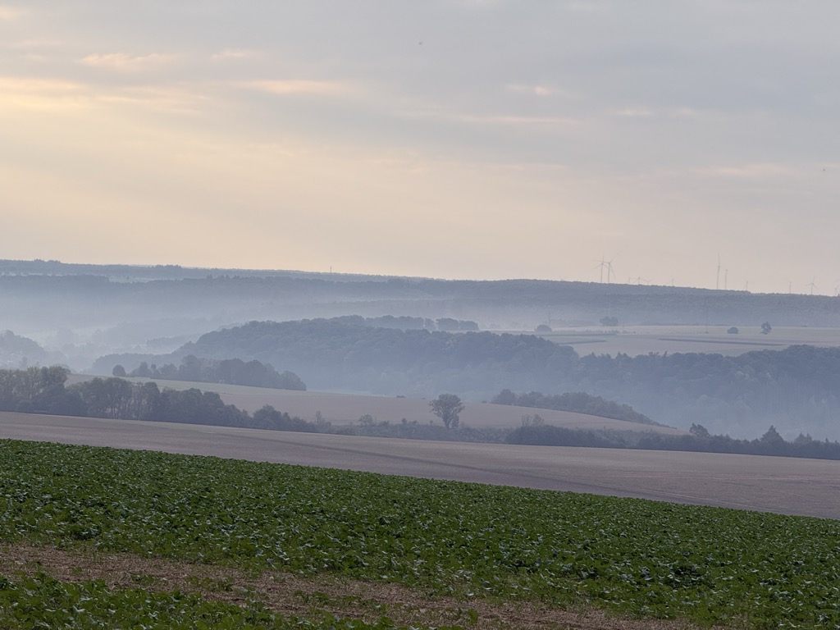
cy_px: 315
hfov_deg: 16.4
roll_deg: -3.8
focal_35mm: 120
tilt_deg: -0.2
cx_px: 420
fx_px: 2912
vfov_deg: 12.3
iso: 50
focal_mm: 15.66
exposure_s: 1/344
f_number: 2.8
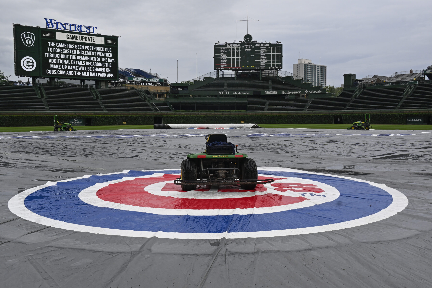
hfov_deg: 53.1
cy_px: 144
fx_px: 432
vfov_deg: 36.8
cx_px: 216
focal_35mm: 36
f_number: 9
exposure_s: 1/400
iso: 250
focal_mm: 24
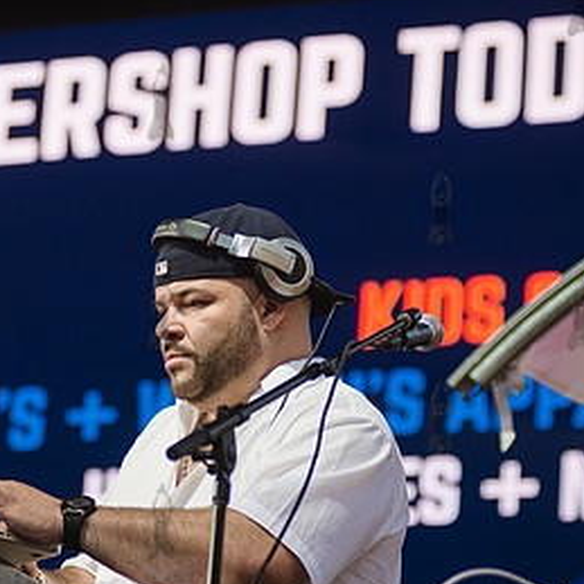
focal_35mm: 176
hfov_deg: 9.9
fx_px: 3359
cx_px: 209
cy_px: 360
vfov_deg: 9.9
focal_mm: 86
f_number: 3.2
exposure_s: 1/500
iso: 160
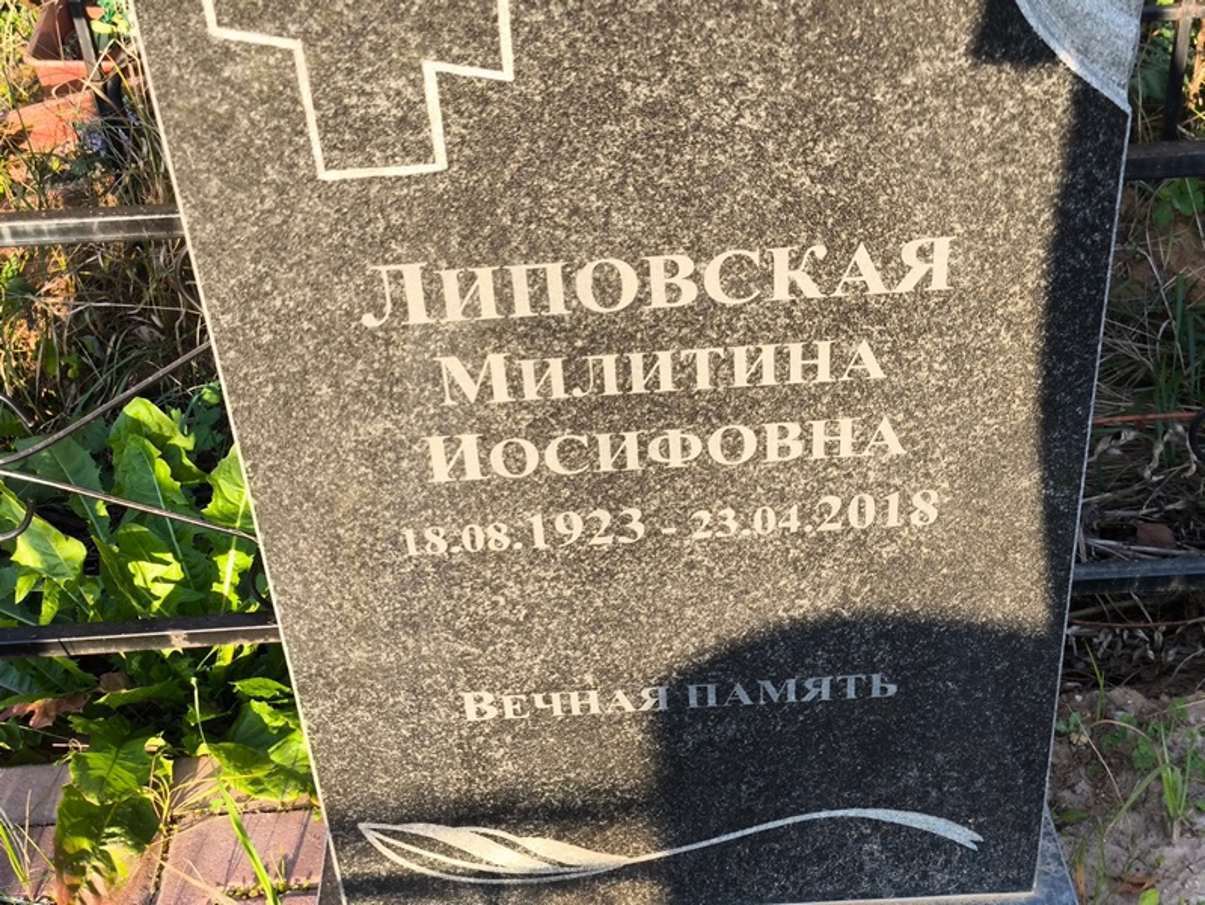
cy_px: 452
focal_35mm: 50
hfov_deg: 38.2
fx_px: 1741
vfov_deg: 29.1
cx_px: 602
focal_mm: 4.71
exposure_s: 1/161
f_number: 1.7
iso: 50
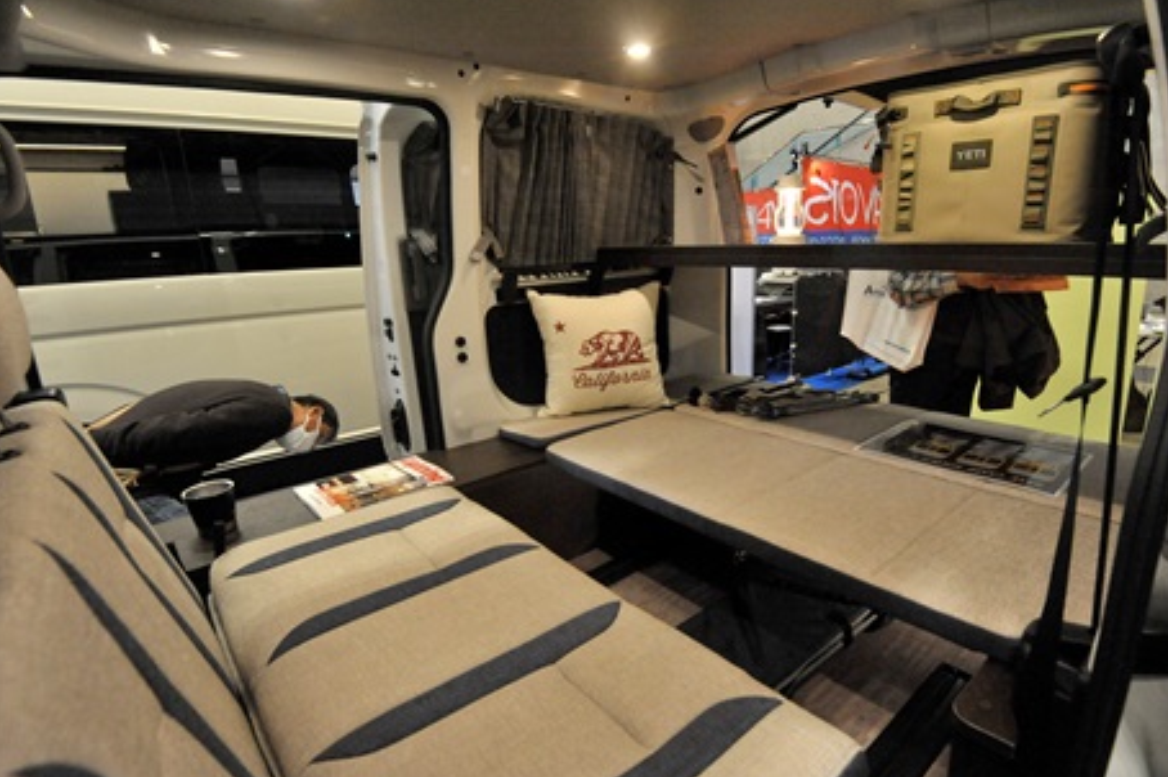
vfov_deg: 67.3
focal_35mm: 18
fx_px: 584
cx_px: 642
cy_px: 399
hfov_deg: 89.8
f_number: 5.6
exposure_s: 1/125
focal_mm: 16
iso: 5000
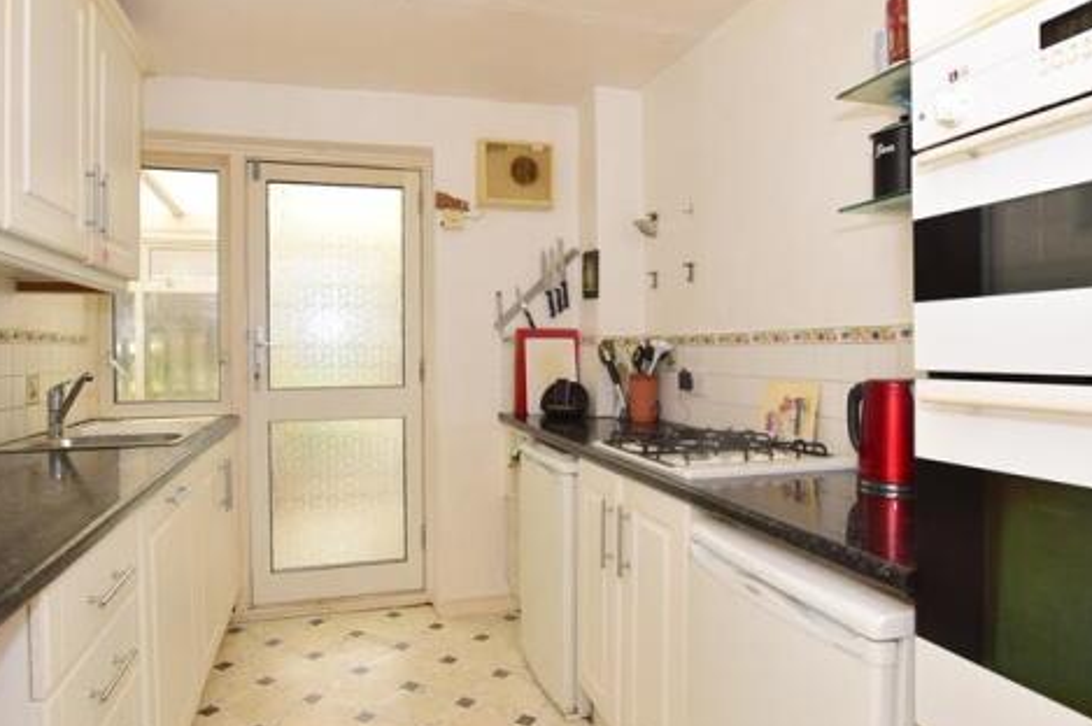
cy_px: 350
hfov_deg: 81.2
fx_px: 637
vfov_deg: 59.4
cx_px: 526
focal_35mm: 21
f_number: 7.1
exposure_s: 1/80
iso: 200
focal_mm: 10
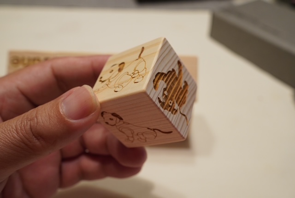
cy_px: 99
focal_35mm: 36
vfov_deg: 36.9
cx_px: 148
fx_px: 295
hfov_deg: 53.1
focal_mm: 24
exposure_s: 1/40
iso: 800
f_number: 5
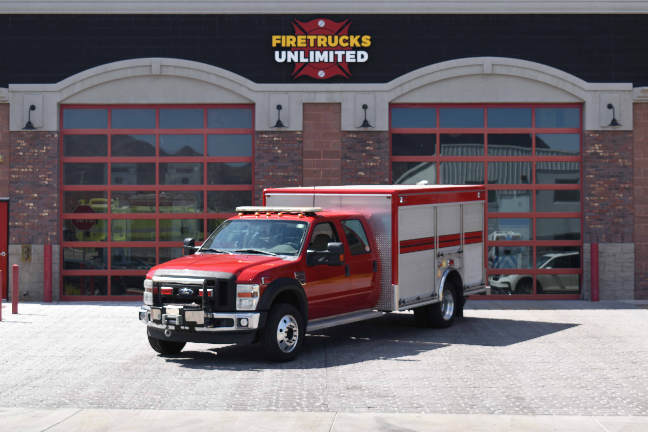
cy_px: 216
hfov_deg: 28.1
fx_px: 1296
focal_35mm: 72
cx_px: 324
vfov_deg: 18.9
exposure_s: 1/200
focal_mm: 48
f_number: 7.1
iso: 100
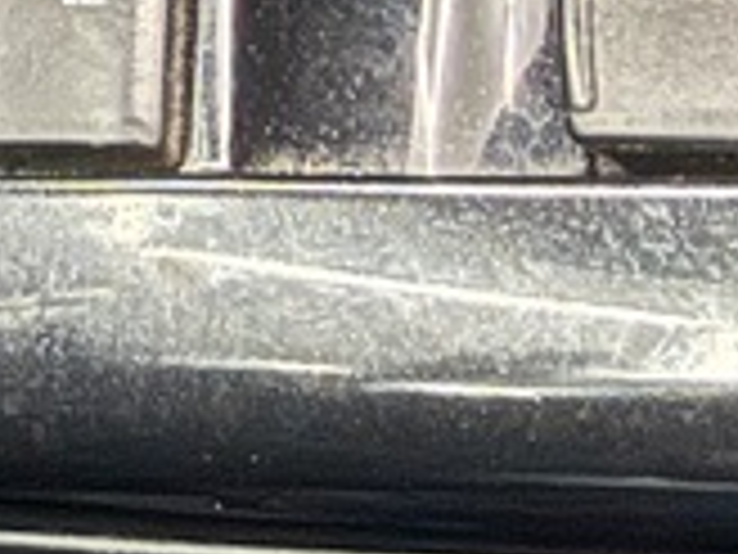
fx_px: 3198
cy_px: -495
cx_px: 216
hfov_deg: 13.1
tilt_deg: -46.8
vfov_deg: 9.4
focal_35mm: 150
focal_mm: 2.22
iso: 640
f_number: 2.2
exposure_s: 1/20
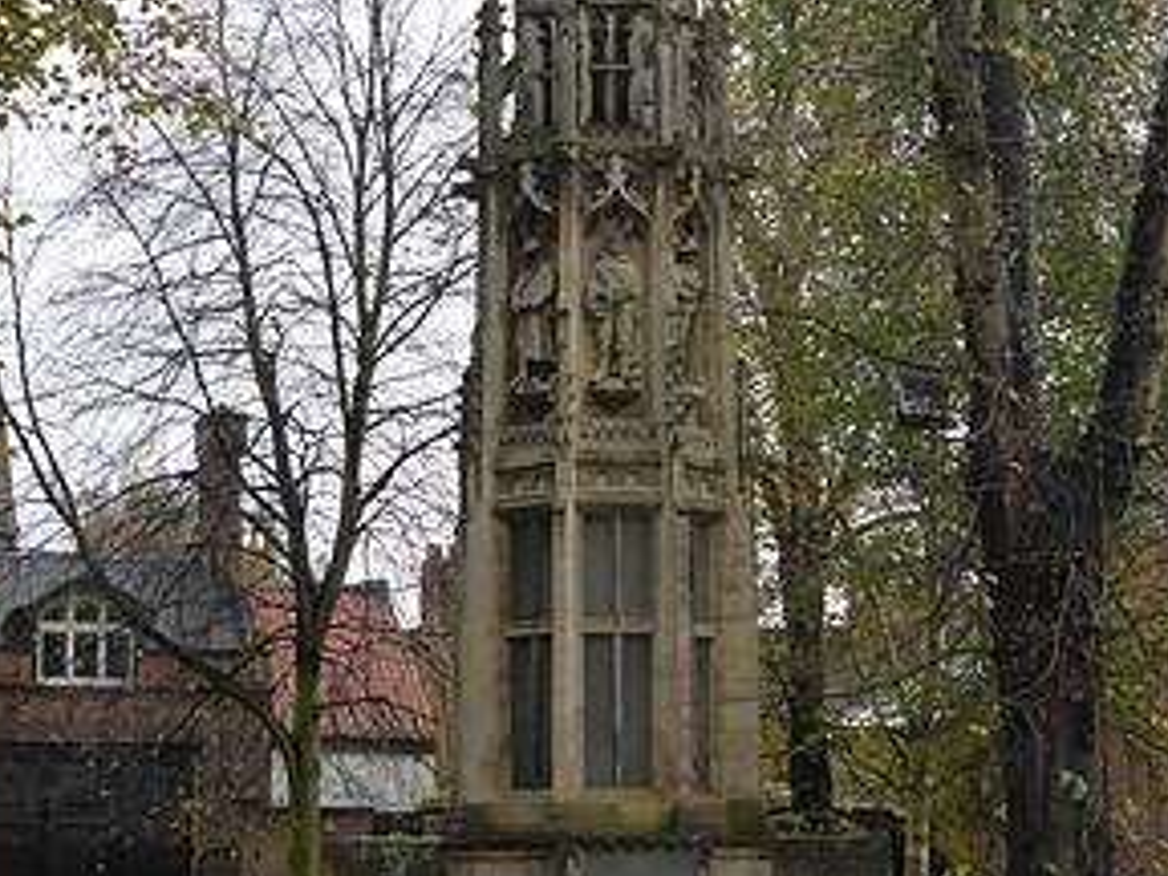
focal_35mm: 89
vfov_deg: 16.6
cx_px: 631
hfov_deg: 22.0
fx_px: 3003
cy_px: 316
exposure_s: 1/100
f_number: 4.6
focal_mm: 9.7
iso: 160
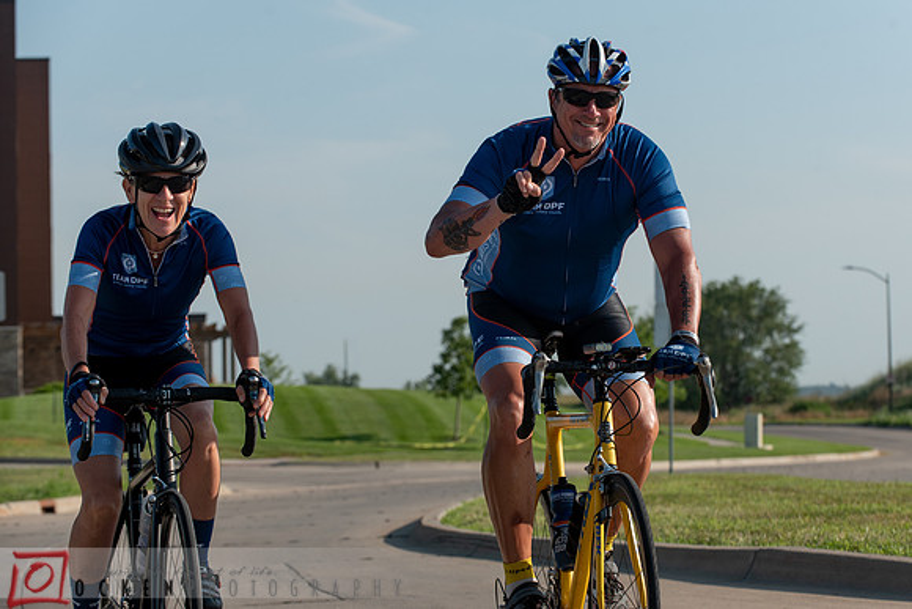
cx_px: 515
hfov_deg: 16.5
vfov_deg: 11.1
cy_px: 298
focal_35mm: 124
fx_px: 3145
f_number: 5.6
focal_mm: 110
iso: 250
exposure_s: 1/1000
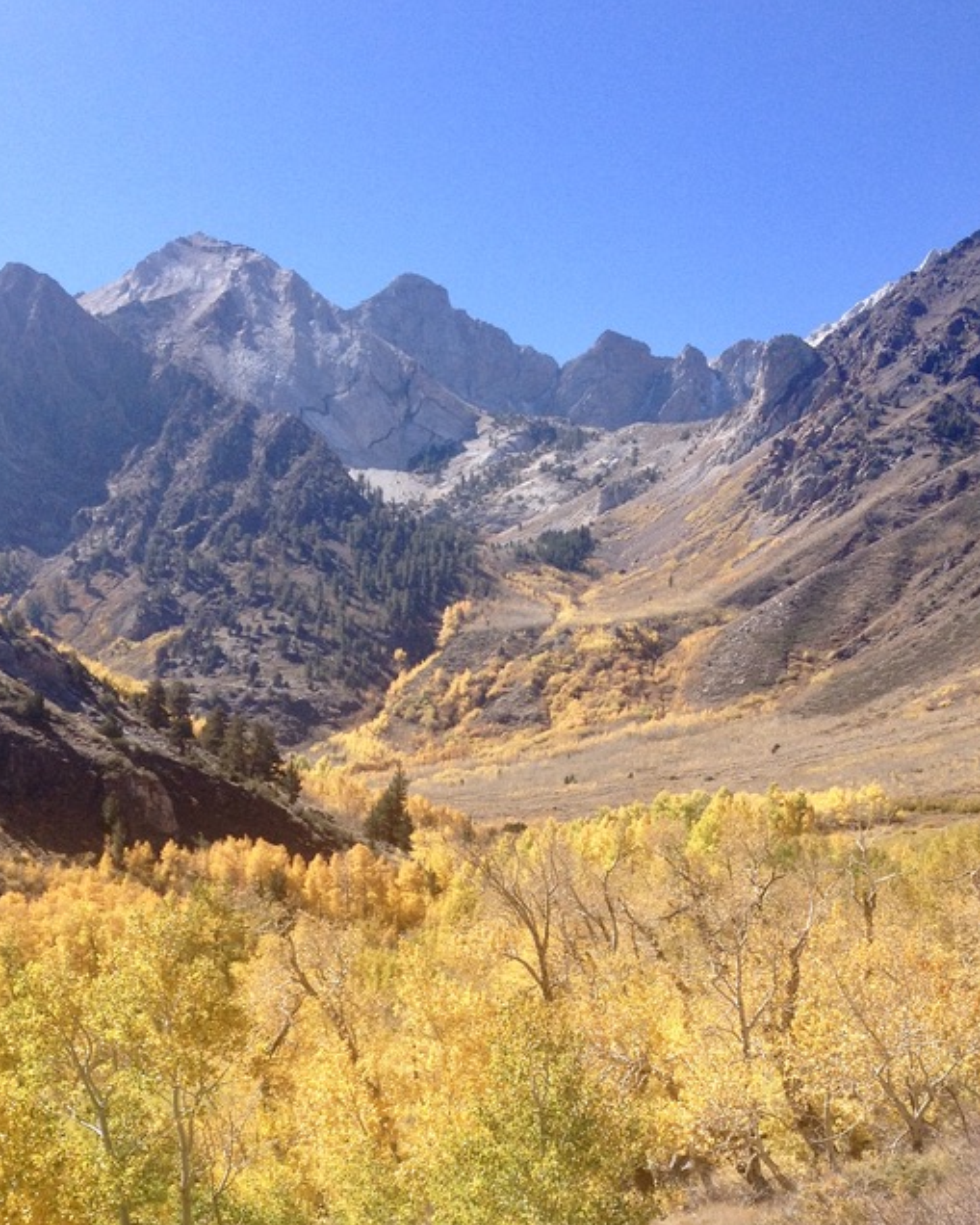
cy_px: 923
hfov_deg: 27.6
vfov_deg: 33.4
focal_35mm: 55
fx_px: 1994
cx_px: 485
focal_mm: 4.28
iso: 50
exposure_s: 1/1042
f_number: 2.4
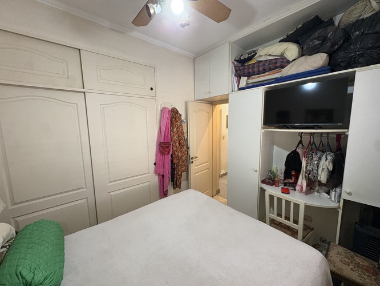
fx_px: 154
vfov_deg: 85.7
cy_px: 143
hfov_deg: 102.0
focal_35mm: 14
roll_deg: +1.6
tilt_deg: -6.9
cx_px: 190
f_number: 2.2
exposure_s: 1/60
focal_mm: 2.22
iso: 320
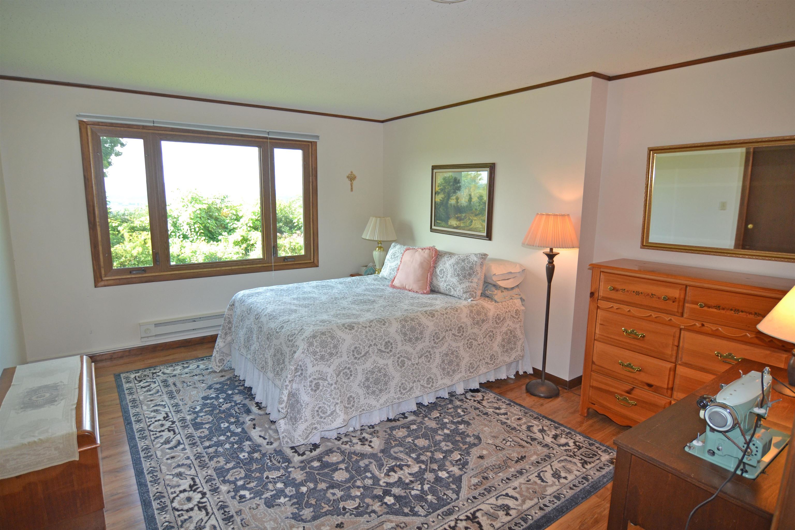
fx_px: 397
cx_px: 398
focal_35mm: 18
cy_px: 265
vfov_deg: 67.4
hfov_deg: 90.0
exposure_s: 1/100
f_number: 4.5
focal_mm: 12
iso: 400
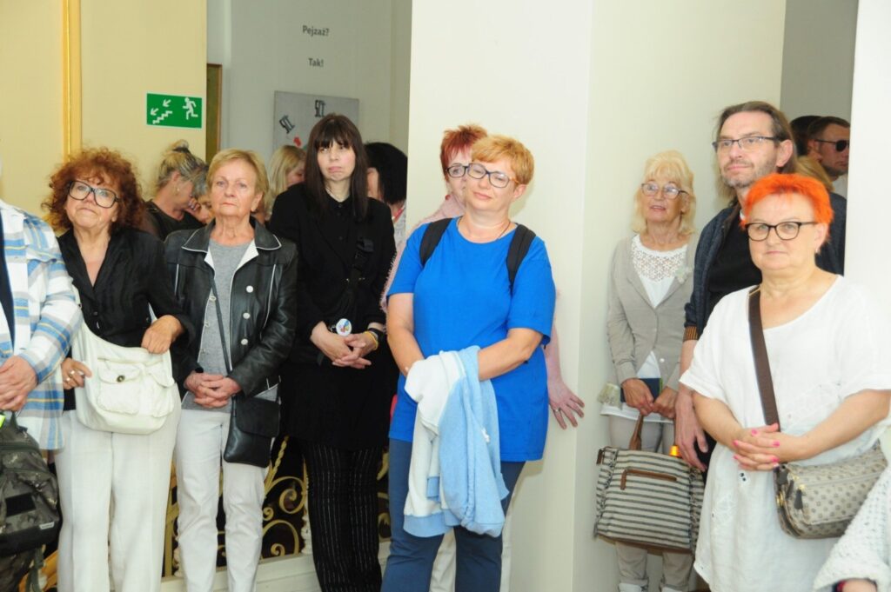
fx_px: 1706
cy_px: 296
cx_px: 446
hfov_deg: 29.3
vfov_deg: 19.7
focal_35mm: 69
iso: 500
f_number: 5
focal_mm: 46
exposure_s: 1/60
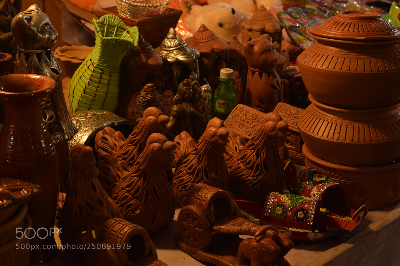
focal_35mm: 68
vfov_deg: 20.2
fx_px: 750
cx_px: 200
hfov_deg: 29.9
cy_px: 133
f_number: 6.3
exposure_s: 1/160
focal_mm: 45
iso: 1600
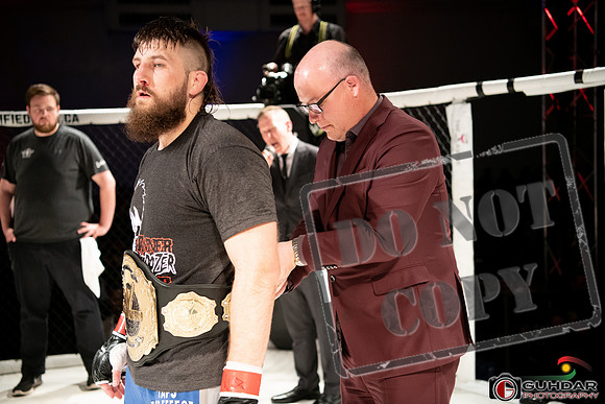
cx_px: 302
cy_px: 202
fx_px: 807
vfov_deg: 28.1
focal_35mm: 48
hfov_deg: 41.1
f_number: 2.8
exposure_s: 1/1000
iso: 1600
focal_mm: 48
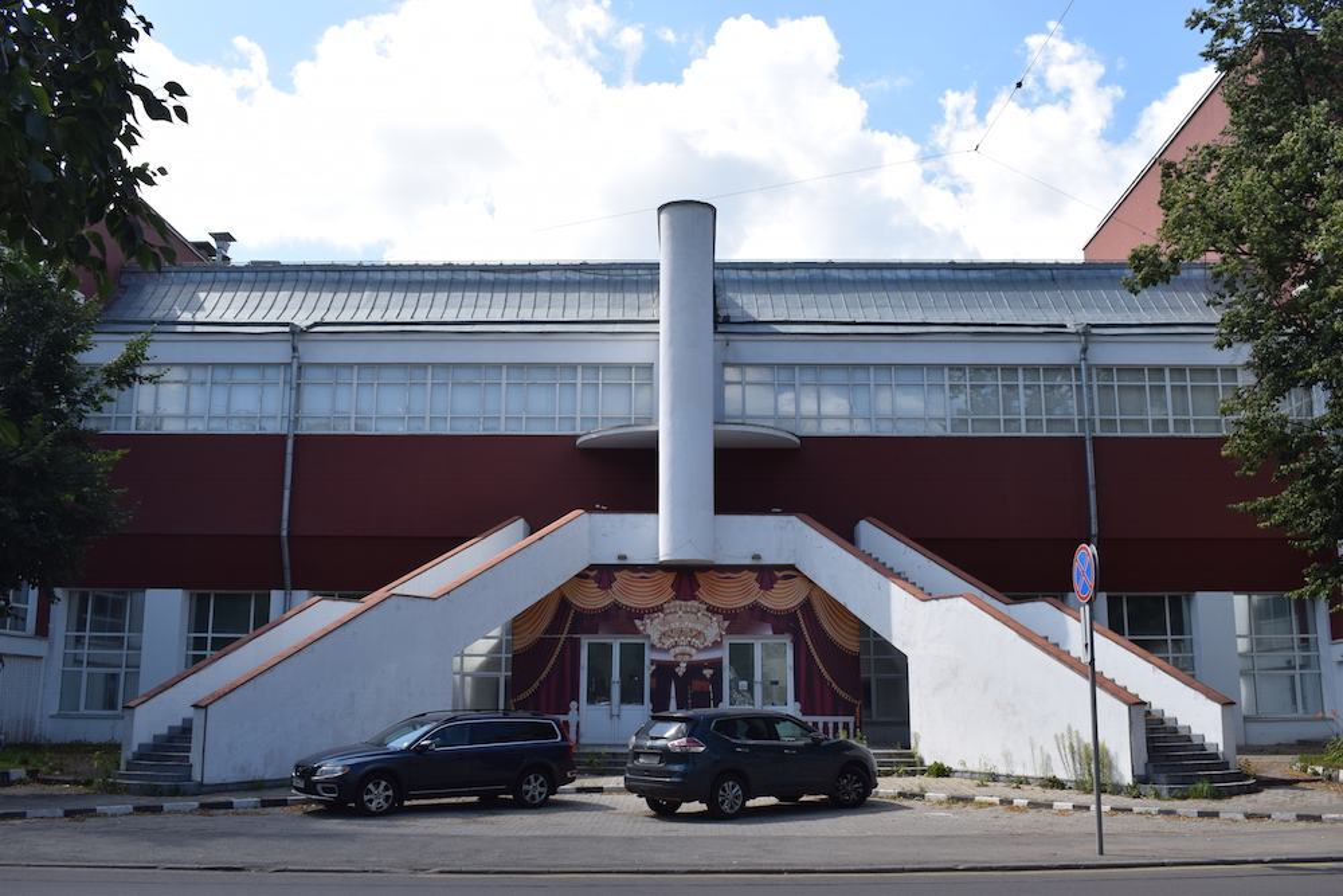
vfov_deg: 40.0
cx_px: 672
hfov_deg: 57.2
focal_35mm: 33
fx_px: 1231
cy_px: 448
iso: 200
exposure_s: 1/320
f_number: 9
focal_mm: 22
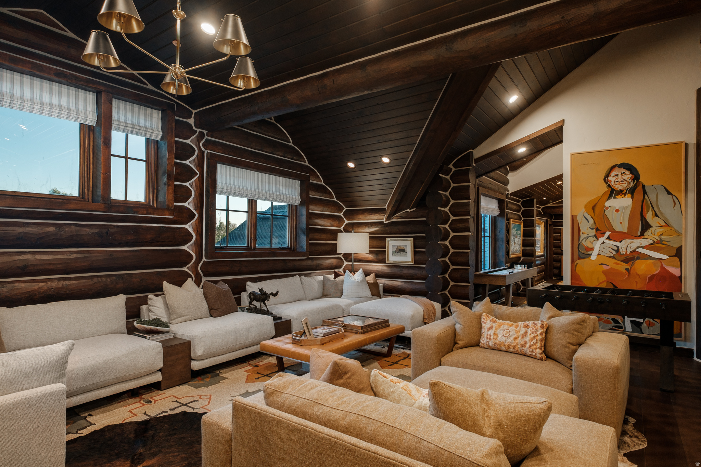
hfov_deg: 84.0
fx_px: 389
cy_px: 234
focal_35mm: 20
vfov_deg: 61.9
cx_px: 350
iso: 400
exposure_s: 1/125
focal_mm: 13.2
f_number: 5.6
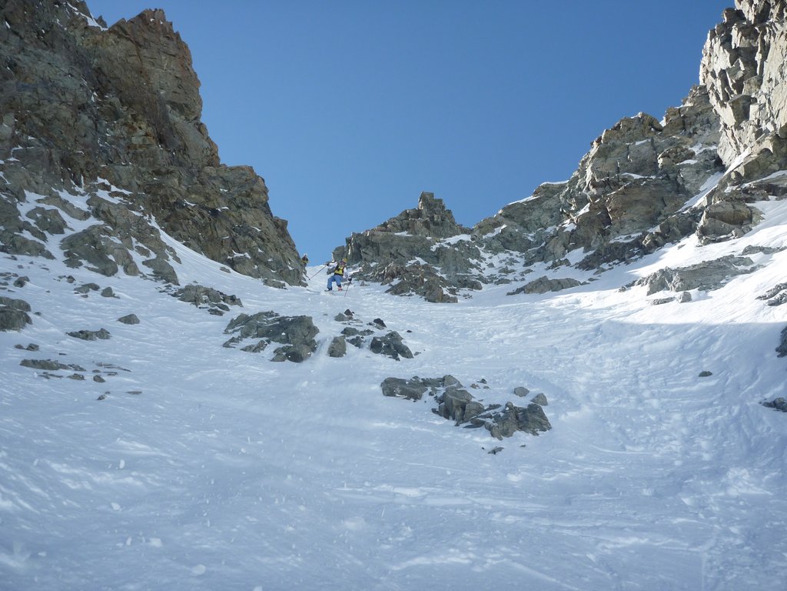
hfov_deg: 60.0
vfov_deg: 46.8
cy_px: 296
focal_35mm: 30
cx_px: 394
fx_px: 682
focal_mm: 4.9
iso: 80
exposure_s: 1/640
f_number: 3.3
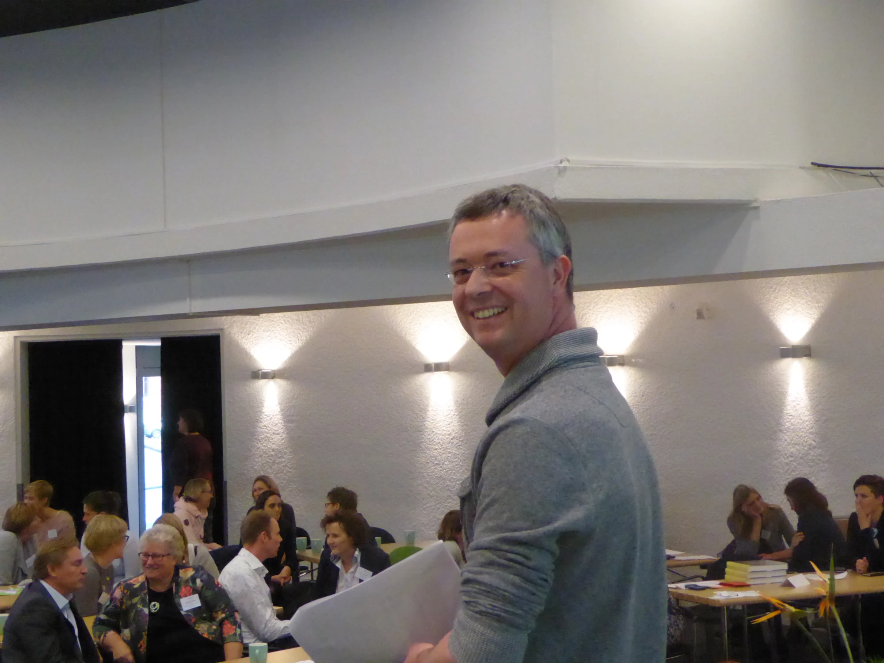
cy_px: 332
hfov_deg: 29.8
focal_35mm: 65
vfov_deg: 22.6
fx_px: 1660
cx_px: 442
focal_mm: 10.9
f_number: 4.3
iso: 1600
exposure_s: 1/50
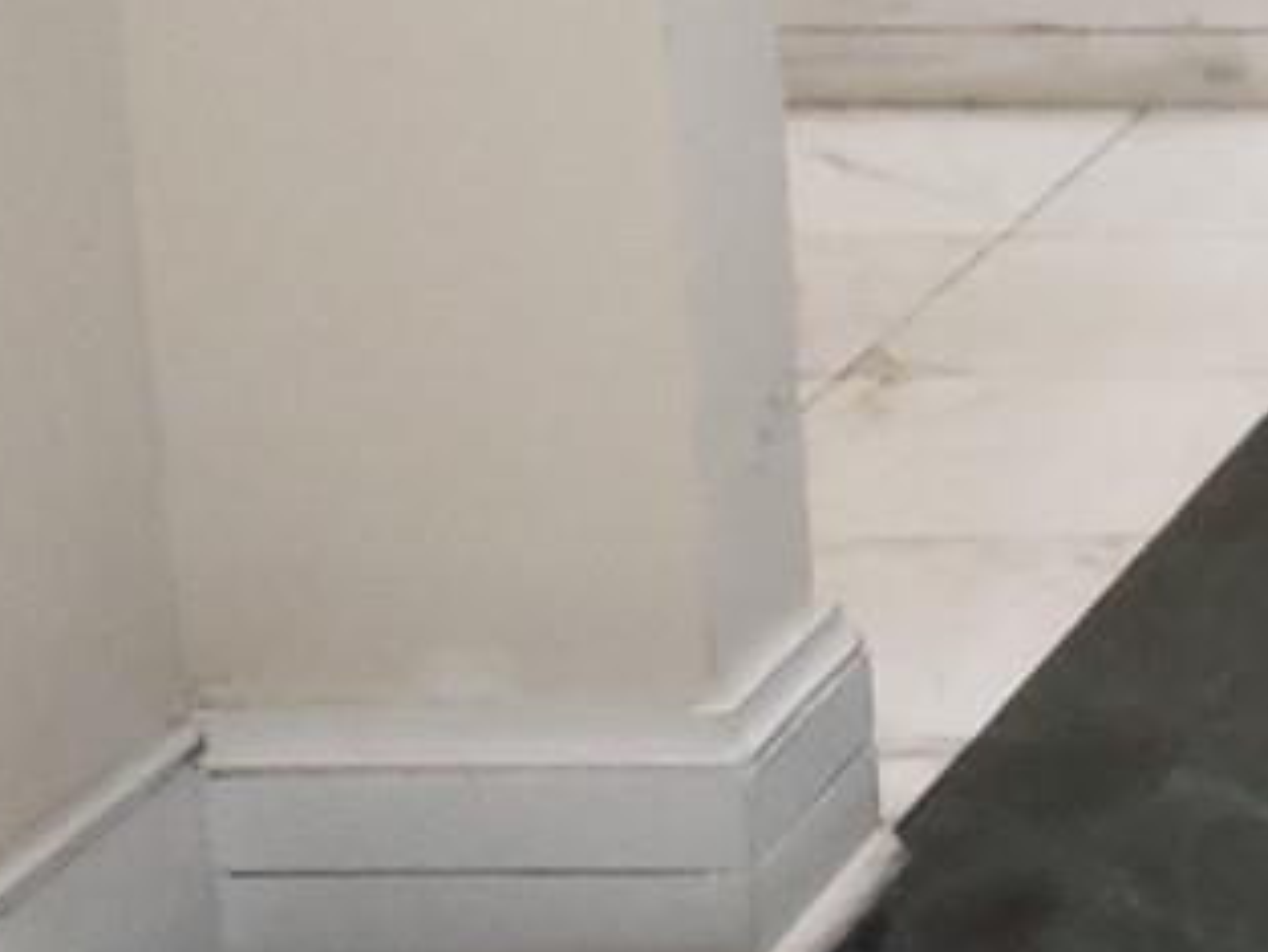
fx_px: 4874
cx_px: 2791
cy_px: -397
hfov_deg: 12.4
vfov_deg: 10.8
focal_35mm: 133
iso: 250
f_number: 1.5
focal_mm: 4.3
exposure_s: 1/60
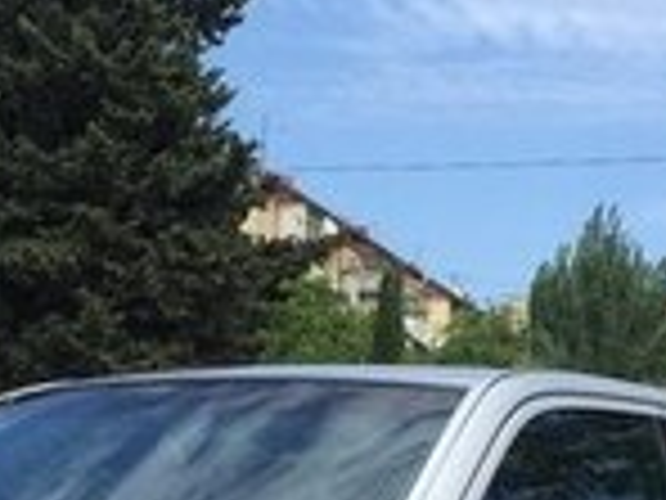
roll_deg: -2.3
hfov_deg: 15.2
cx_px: 202
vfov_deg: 11.1
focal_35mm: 129
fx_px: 2482
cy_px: 714
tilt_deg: -1.9
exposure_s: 1/1883
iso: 32
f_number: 2.2
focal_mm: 4.15
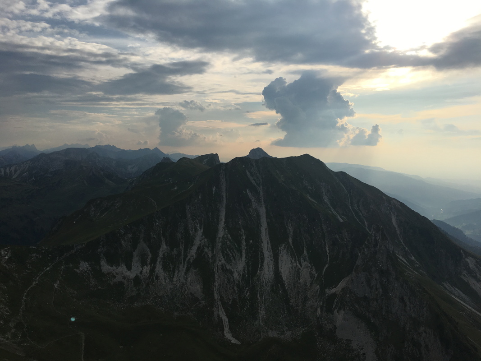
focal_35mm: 29
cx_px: 240
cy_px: 180
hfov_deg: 61.7
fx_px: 403
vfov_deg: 48.2
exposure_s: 1/2959
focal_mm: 4.15
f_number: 2.2
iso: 25
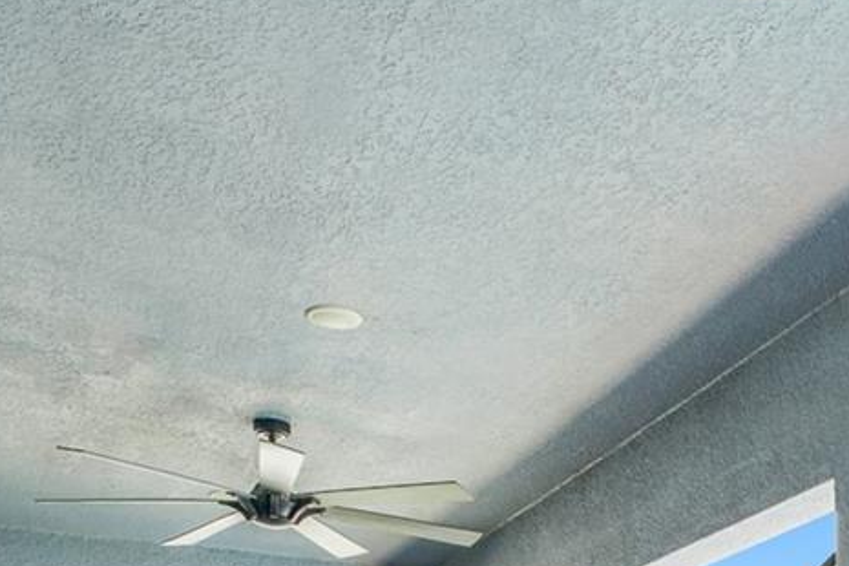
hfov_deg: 33.3
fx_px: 1338
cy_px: 893
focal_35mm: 57
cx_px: 767
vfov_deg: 20.0
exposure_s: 1/10
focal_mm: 11
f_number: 9
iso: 250
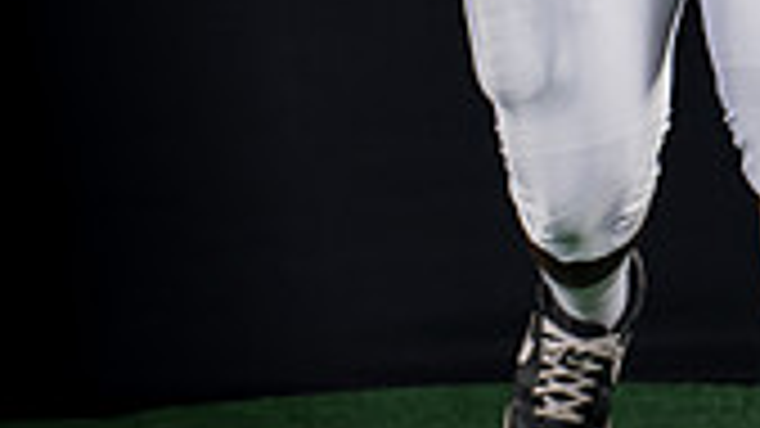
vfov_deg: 3.1
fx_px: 7818
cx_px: 666
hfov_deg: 5.6
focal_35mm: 388
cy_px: -428
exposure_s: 1/160
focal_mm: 139
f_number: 4
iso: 160
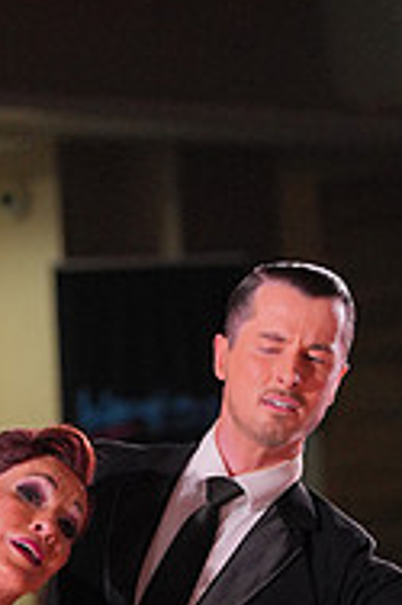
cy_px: 859
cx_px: -101
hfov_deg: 3.4
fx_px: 6729
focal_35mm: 401
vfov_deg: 5.1
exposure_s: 1/500
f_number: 4
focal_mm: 130
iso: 2000
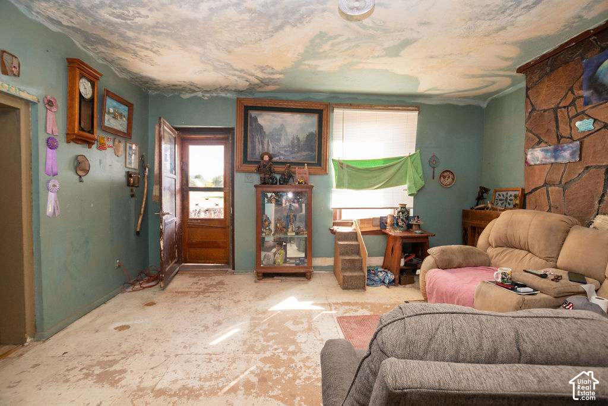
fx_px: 256
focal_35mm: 15
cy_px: 203
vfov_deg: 76.8
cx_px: 304
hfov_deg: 99.8
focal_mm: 10
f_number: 4
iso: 500
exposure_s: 1/200
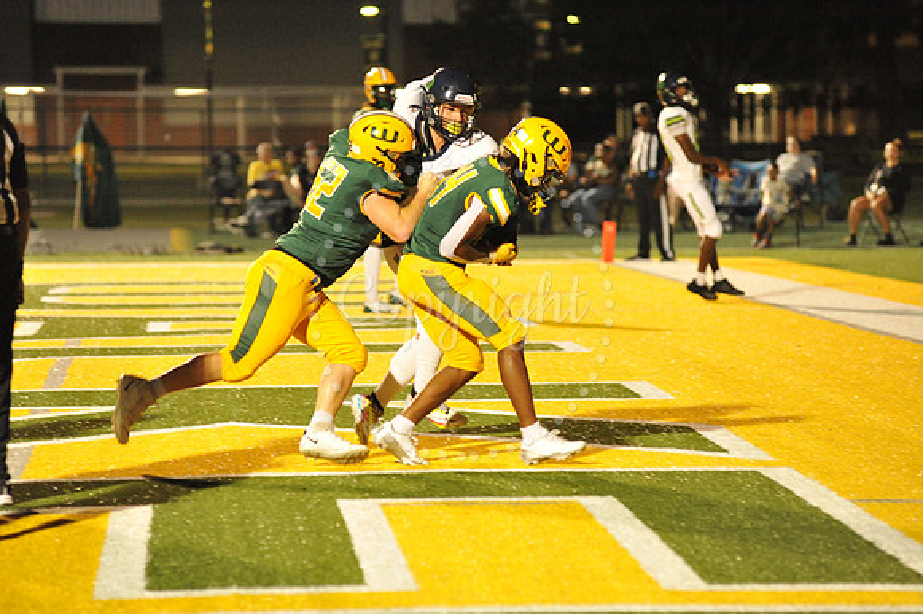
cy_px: 307
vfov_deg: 7.4
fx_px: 4740
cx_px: 462
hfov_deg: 11.1
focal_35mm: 185
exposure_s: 1/320
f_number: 4
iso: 6400
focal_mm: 185
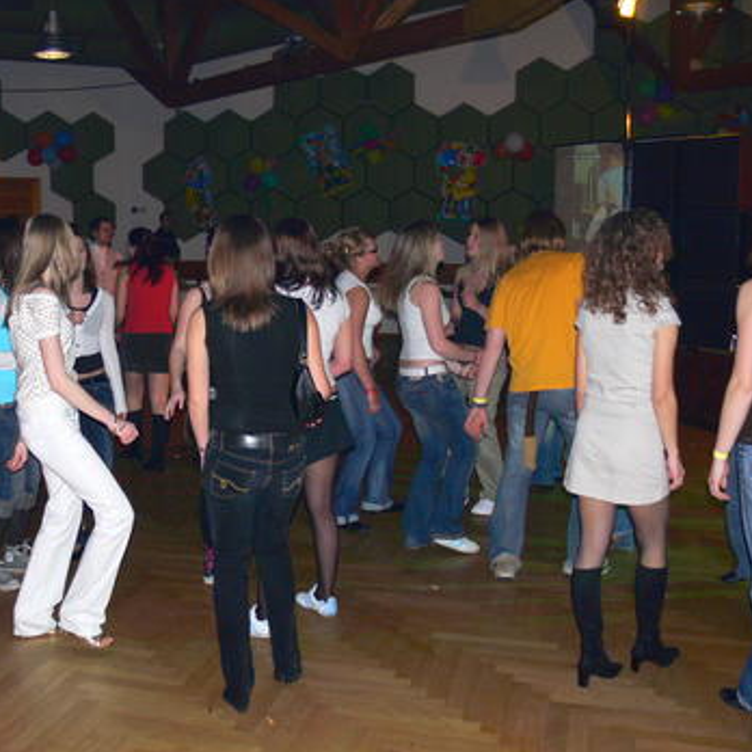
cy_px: 376
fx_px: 1032
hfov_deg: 39.8
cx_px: 281
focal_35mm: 42
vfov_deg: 40.0
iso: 160
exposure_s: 1/30
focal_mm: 7.5
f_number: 2.8
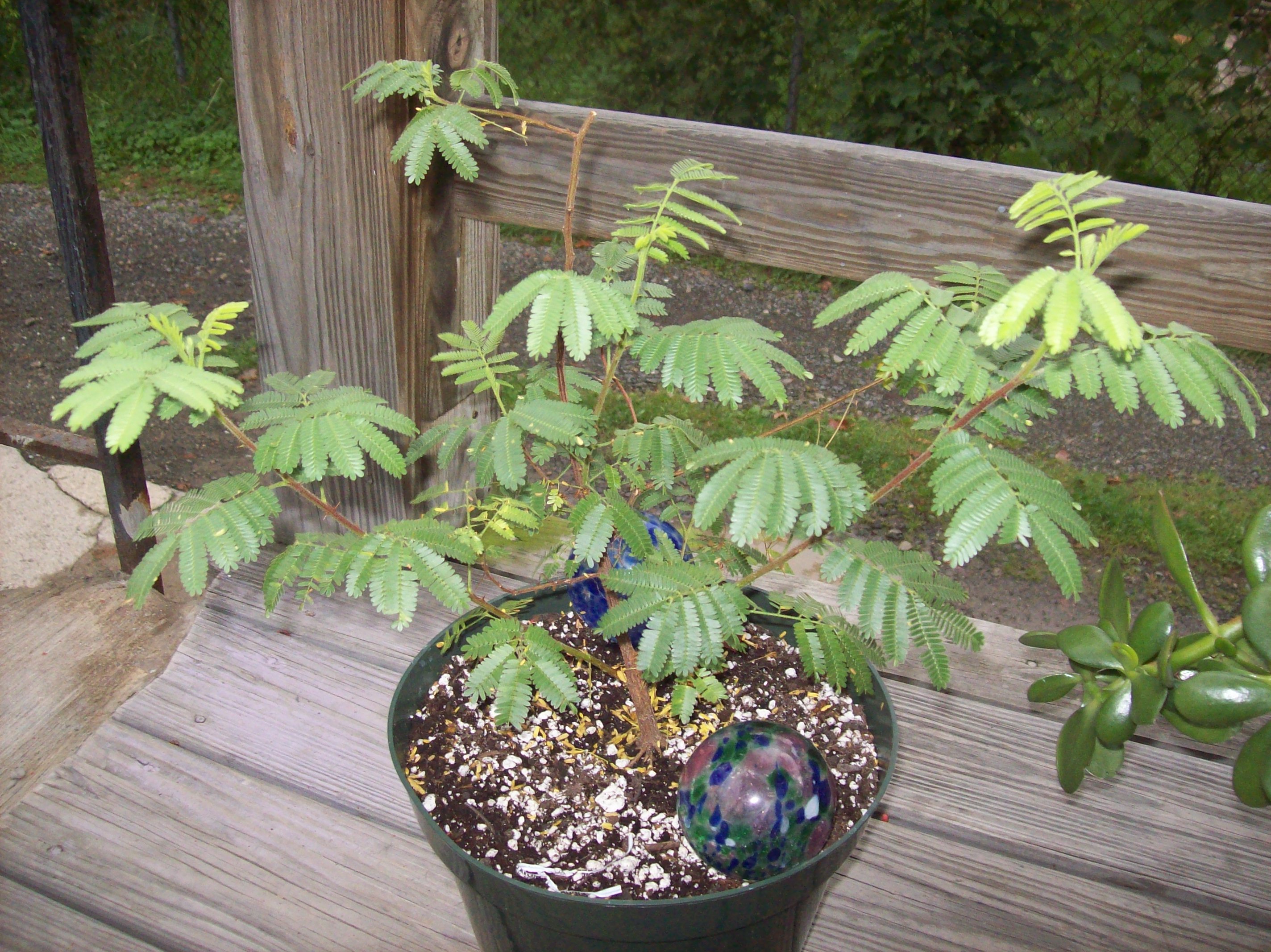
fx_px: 1321
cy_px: 476
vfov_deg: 39.6
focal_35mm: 36
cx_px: 636
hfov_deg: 51.4
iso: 200
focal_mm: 6
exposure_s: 1/64
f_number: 2.7
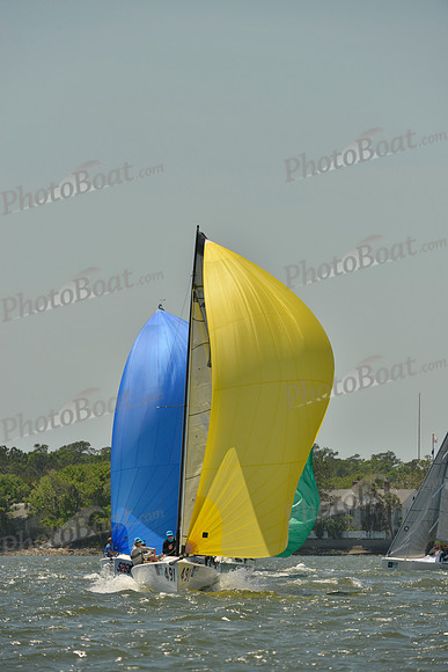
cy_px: 336
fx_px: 5596
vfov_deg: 6.9
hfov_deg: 4.6
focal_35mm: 300
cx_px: 224
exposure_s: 1/1600
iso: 280
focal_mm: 300
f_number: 9
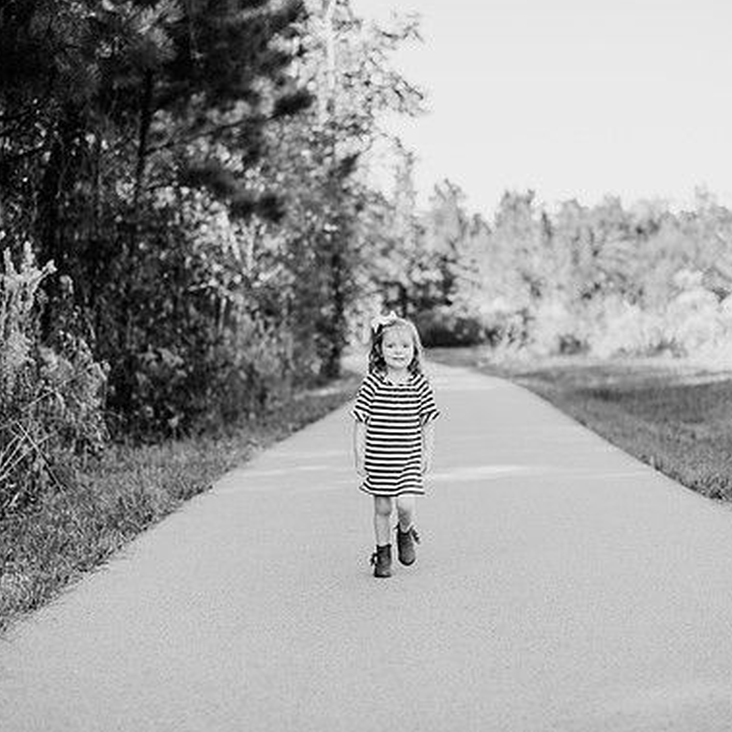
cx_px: 408
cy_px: 362
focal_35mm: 65
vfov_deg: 26.5
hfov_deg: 26.5
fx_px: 1555
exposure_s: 1/1000
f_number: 2
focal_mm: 50
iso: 200
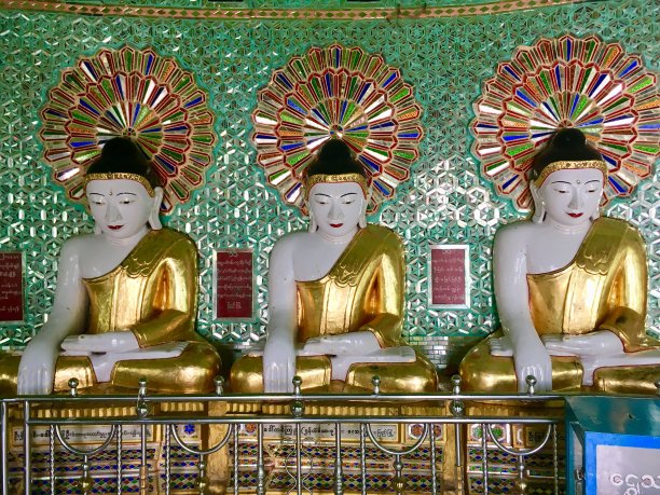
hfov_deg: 61.7
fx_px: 553
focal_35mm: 29
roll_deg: +0.2
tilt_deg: -0.3
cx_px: 330
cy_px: 248
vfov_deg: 48.2
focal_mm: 4.15
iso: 64
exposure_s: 1/33
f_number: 2.2
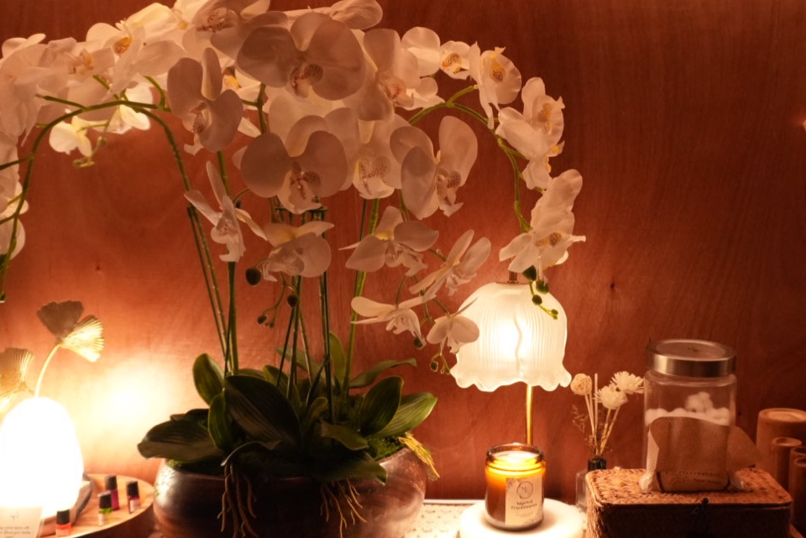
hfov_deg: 47.8
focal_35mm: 40
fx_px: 896
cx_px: 519
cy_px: 291
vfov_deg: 33.4
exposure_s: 1/30
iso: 2500
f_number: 3.5
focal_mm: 16
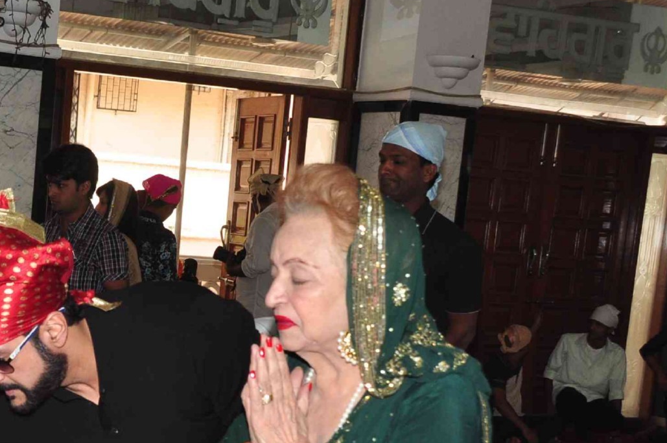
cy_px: 390
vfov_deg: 17.0
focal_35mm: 79
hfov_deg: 24.9
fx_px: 1462
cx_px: 63
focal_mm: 24
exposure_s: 1/160
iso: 400
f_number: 7.1
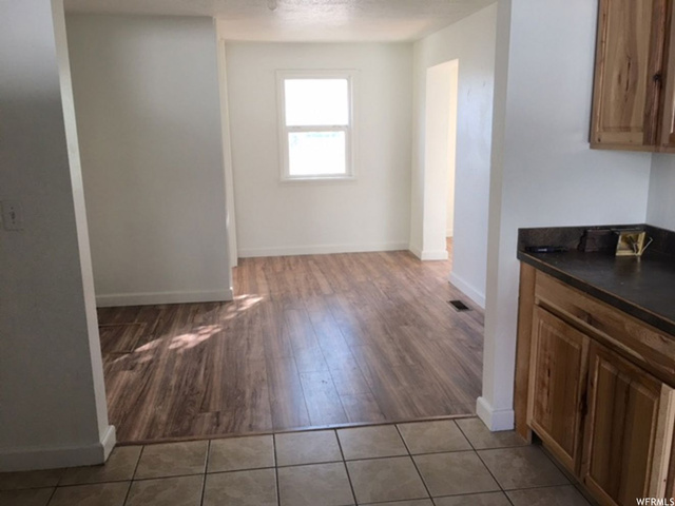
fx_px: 565
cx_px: 338
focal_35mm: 29
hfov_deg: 61.7
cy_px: 253
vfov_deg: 48.2
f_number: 2.2
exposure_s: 1/40
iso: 25
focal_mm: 4.15
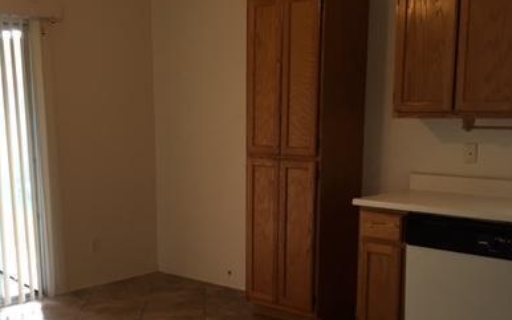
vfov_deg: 25.0
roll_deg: +1.4
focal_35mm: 51
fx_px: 711
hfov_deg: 39.5
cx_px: 219
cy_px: 242
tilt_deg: -11.2
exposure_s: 1/30
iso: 25
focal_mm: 4.15
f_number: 2.2
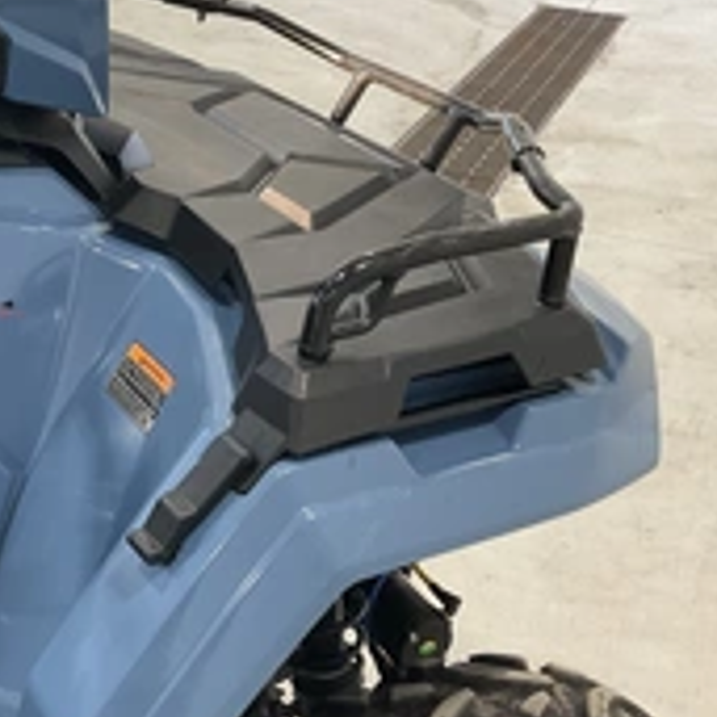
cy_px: 327
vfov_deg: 28.6
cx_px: 59
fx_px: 1406
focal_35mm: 60
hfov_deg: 27.5
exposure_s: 1/83
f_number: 1.8
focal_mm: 3
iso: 64
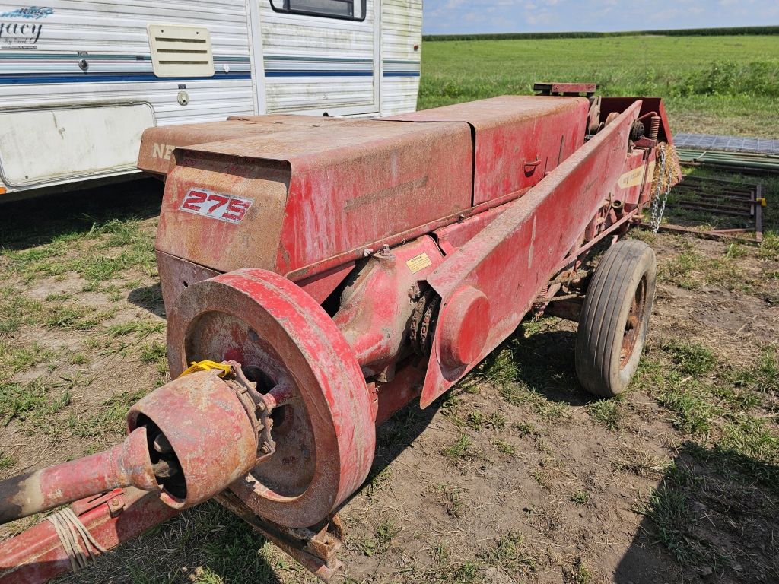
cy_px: 292
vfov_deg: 58.9
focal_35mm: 23
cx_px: 390
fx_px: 518
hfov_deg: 73.9
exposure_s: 1/1096
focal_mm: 6.3
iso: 10
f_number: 1.7
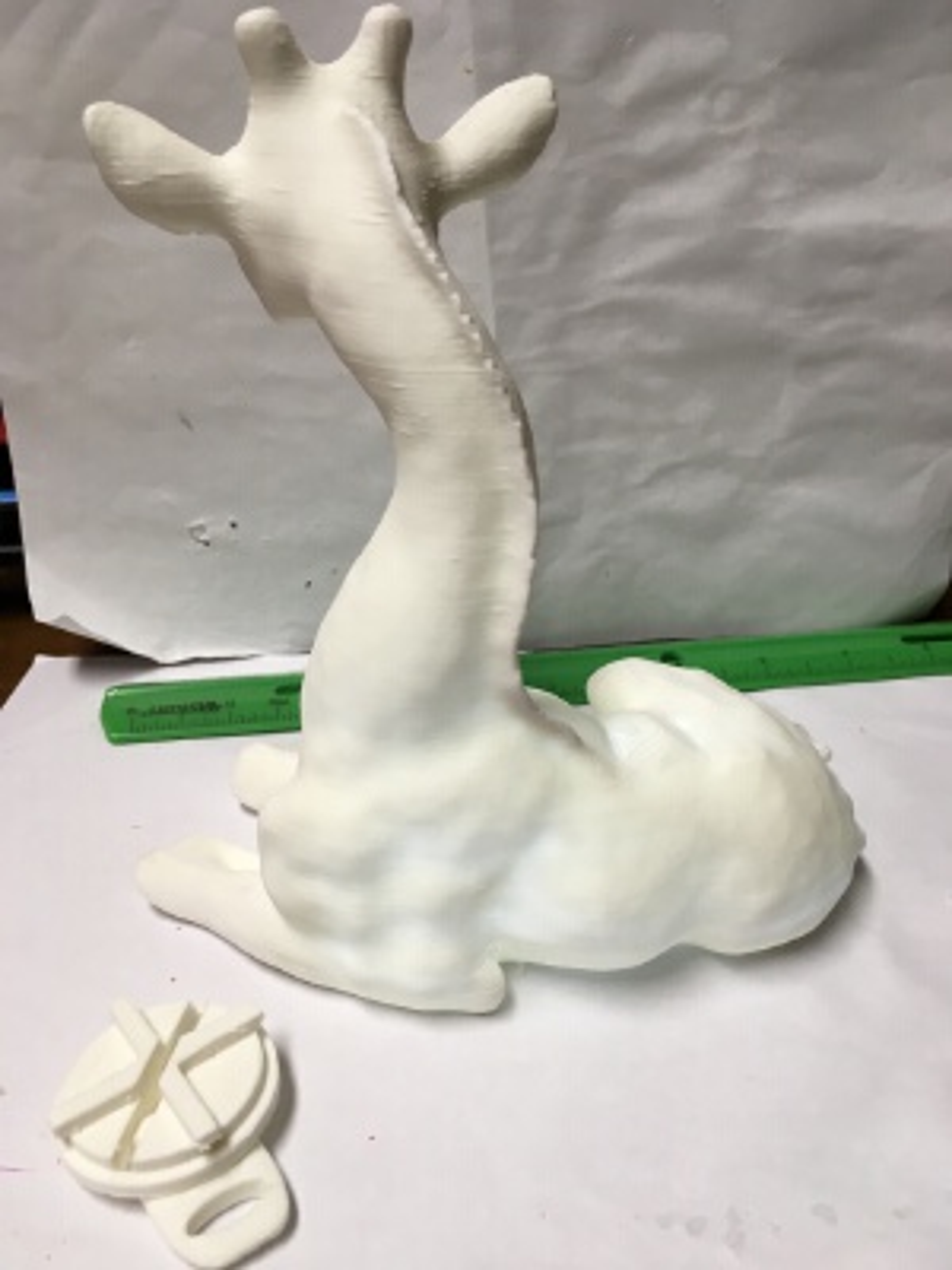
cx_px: 476
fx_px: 1063
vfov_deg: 61.7
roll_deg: +3.2
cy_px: 635
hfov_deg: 48.2
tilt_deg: -25.5
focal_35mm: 29
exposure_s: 1/30
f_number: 2.2
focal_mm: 4.15
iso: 50
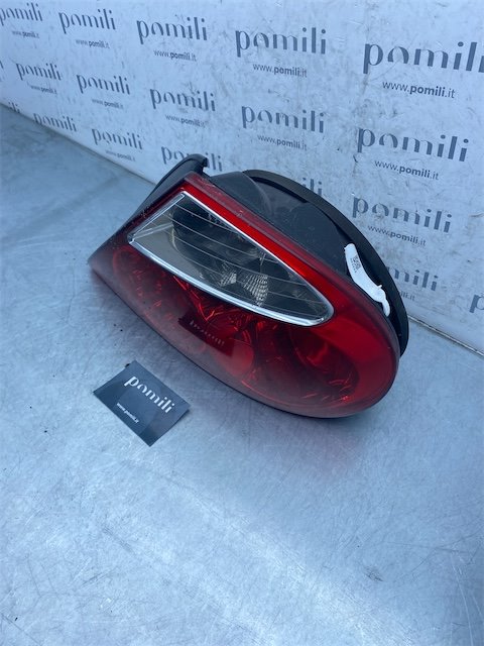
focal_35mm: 26
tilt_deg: -50.9
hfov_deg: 53.1
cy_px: 323
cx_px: 242
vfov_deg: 67.3
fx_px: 485
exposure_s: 1/1016
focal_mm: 4.25
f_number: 1.8
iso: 32
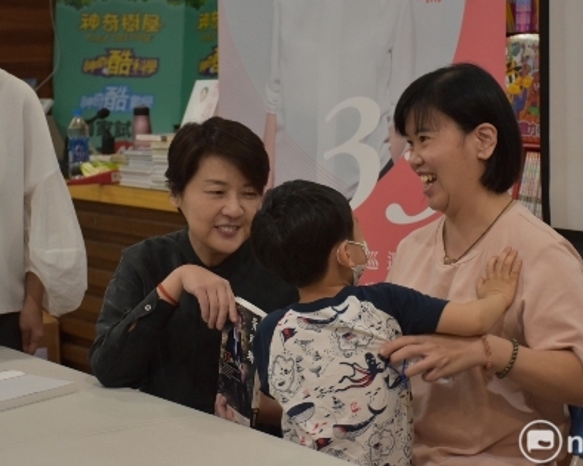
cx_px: 336
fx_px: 1535
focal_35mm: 89
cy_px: 232
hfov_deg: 21.5
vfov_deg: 17.3
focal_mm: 52
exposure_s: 1/80
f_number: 4.8
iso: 800
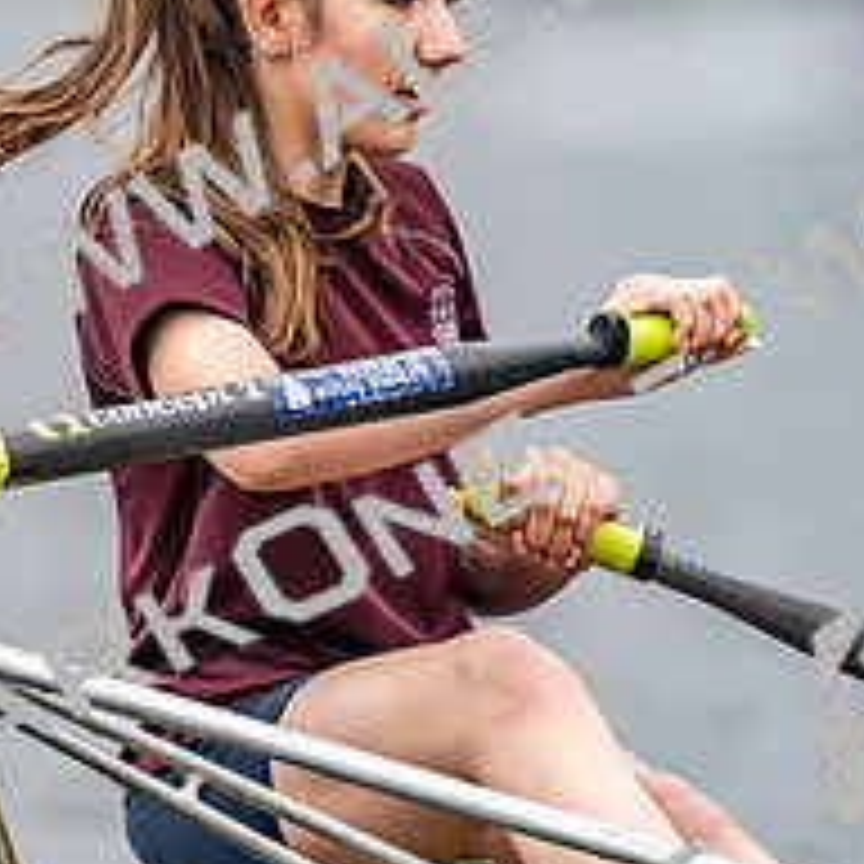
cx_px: 428
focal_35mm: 1539
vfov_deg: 1.1
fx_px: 43459
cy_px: 398
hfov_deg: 1.1
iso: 560
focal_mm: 600
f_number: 4
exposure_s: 1/2500
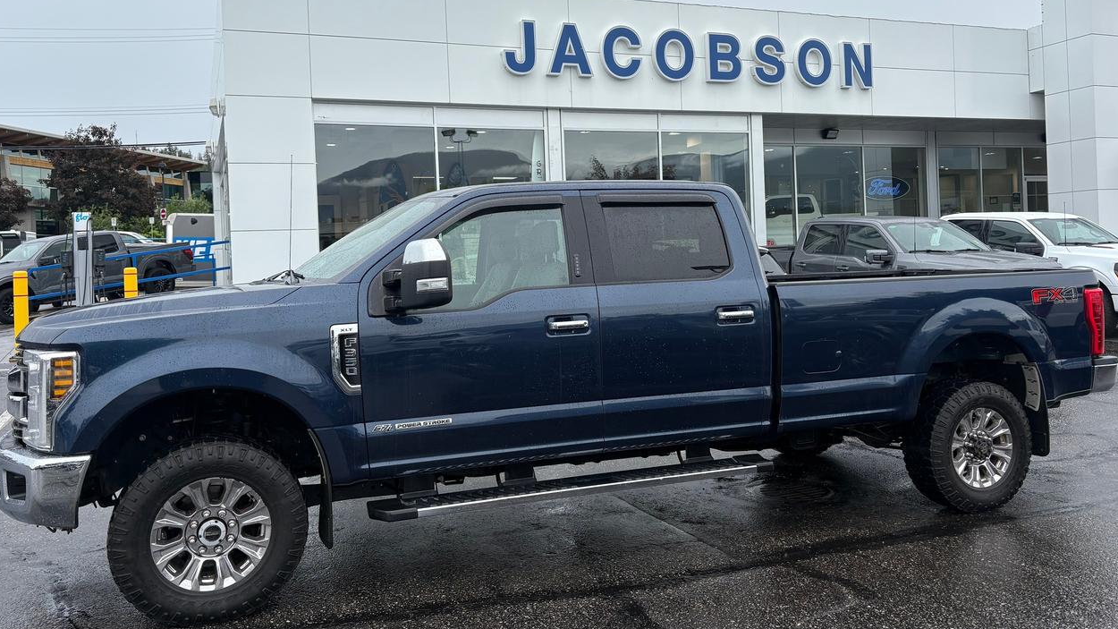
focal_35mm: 29
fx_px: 860
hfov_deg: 66.1
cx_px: 548
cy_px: 250
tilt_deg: -0.3
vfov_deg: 40.0
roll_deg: +2.0
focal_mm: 5.96
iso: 50
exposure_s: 1/1517
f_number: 1.6
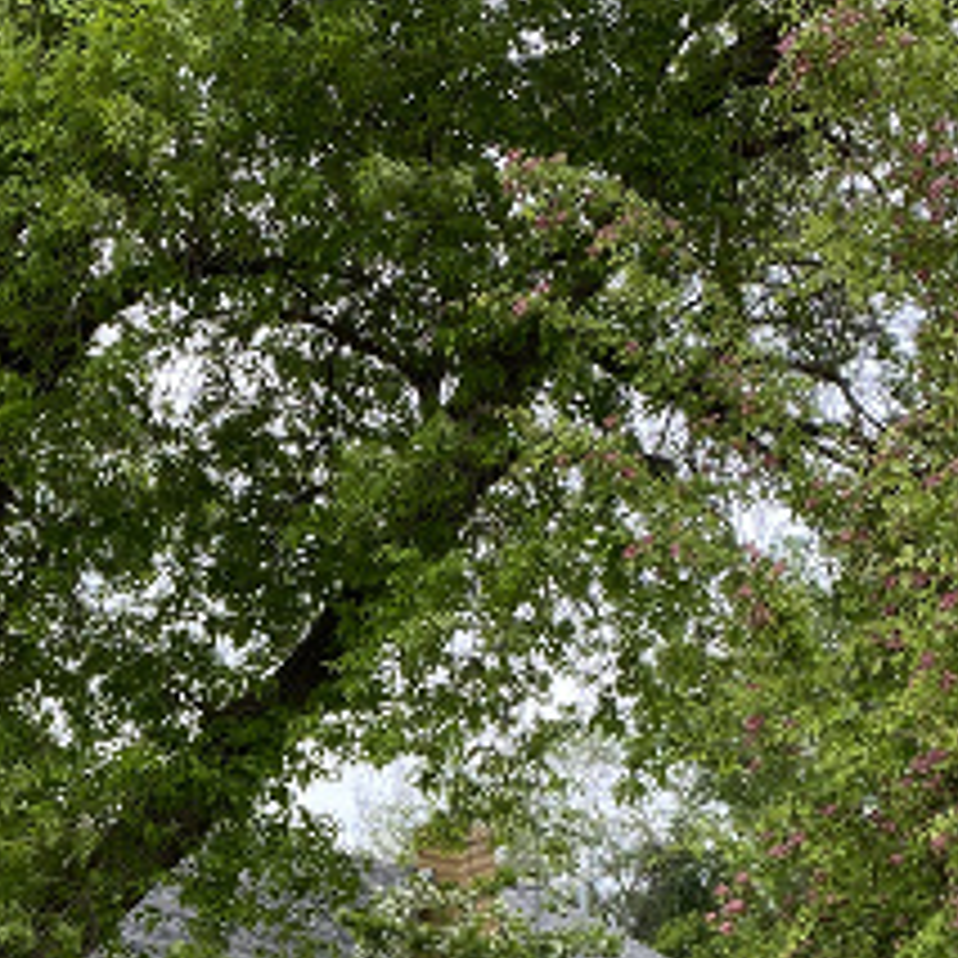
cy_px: 1025
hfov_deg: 24.4
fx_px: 2160
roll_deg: +0.7
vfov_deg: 23.6
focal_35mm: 69
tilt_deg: +1.8
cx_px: 117
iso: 32
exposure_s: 1/262
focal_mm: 4.25
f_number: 1.8
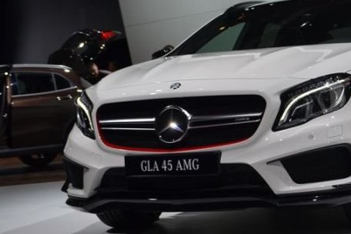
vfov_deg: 14.5
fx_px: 916
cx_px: 297
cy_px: 105
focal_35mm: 94
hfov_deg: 21.3
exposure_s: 1/125
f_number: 5.6
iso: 220
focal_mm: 32
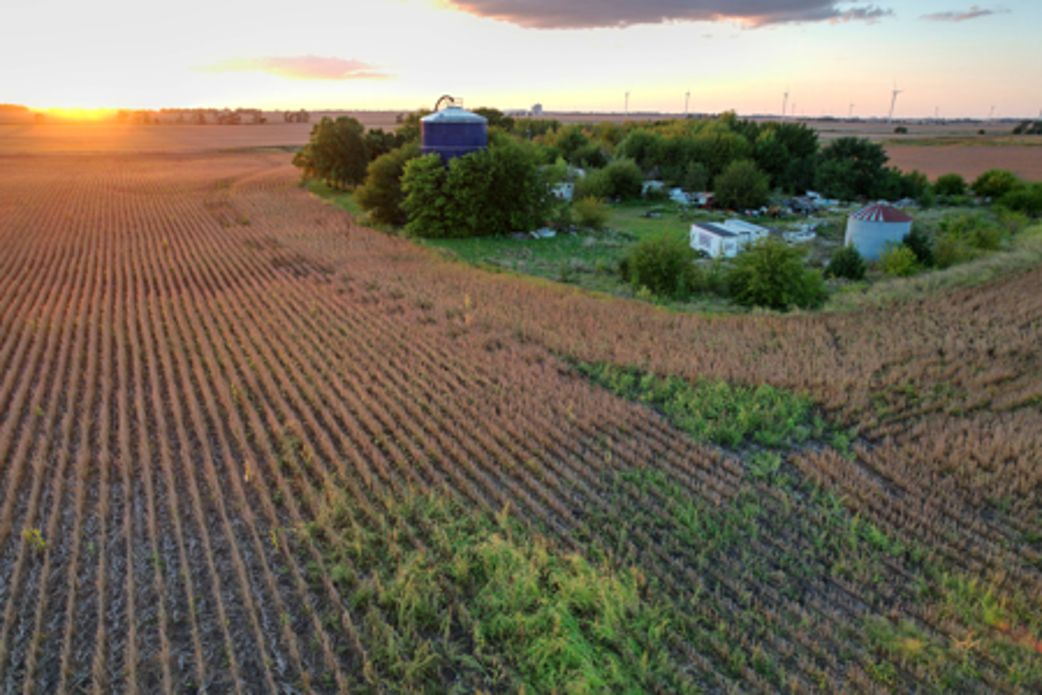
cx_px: 521
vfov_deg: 57.2
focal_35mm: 22
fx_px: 637
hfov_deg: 78.6
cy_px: 348
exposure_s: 1/120
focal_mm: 8.38
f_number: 2.8
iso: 100
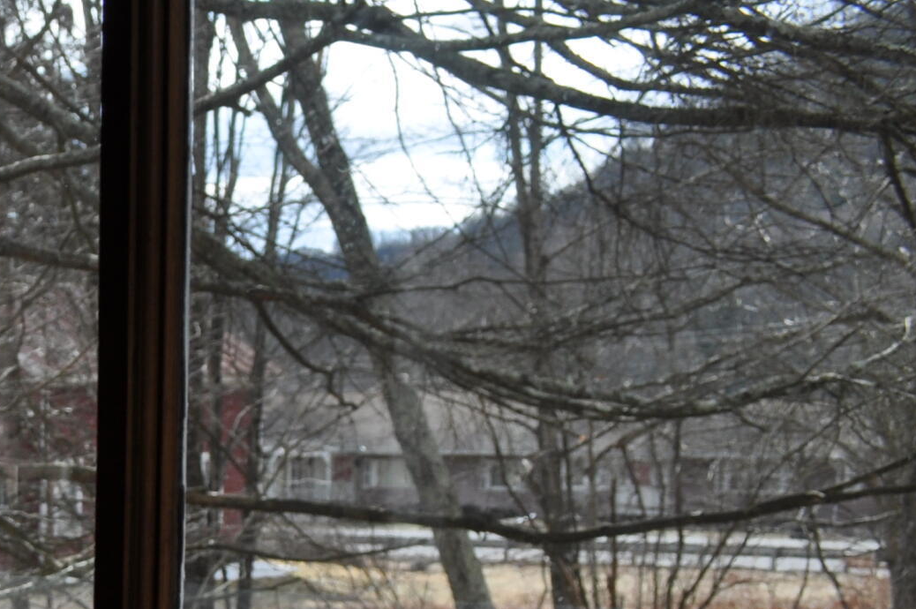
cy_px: 837
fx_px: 1983
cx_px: -398
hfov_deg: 22.2
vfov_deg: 16.3
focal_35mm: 78
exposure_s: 1/250
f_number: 8
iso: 200
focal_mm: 18
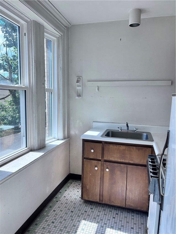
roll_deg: -0.8
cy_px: 117
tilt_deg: -6.3
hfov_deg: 53.1
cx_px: 88
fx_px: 176
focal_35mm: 26
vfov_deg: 67.3
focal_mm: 5.7
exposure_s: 1/611
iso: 50
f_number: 1.5
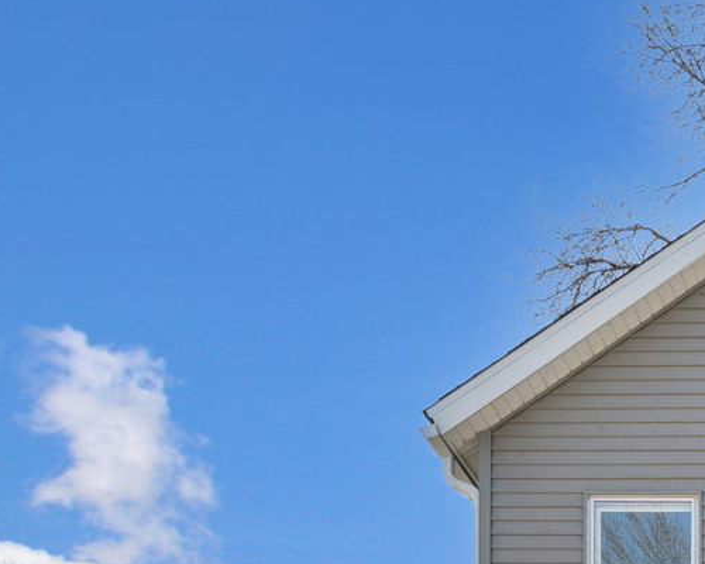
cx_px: 866
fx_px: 1586
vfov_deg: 19.2
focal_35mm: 76
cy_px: 653
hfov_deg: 22.8
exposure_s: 1/800
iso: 400
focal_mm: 25
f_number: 9
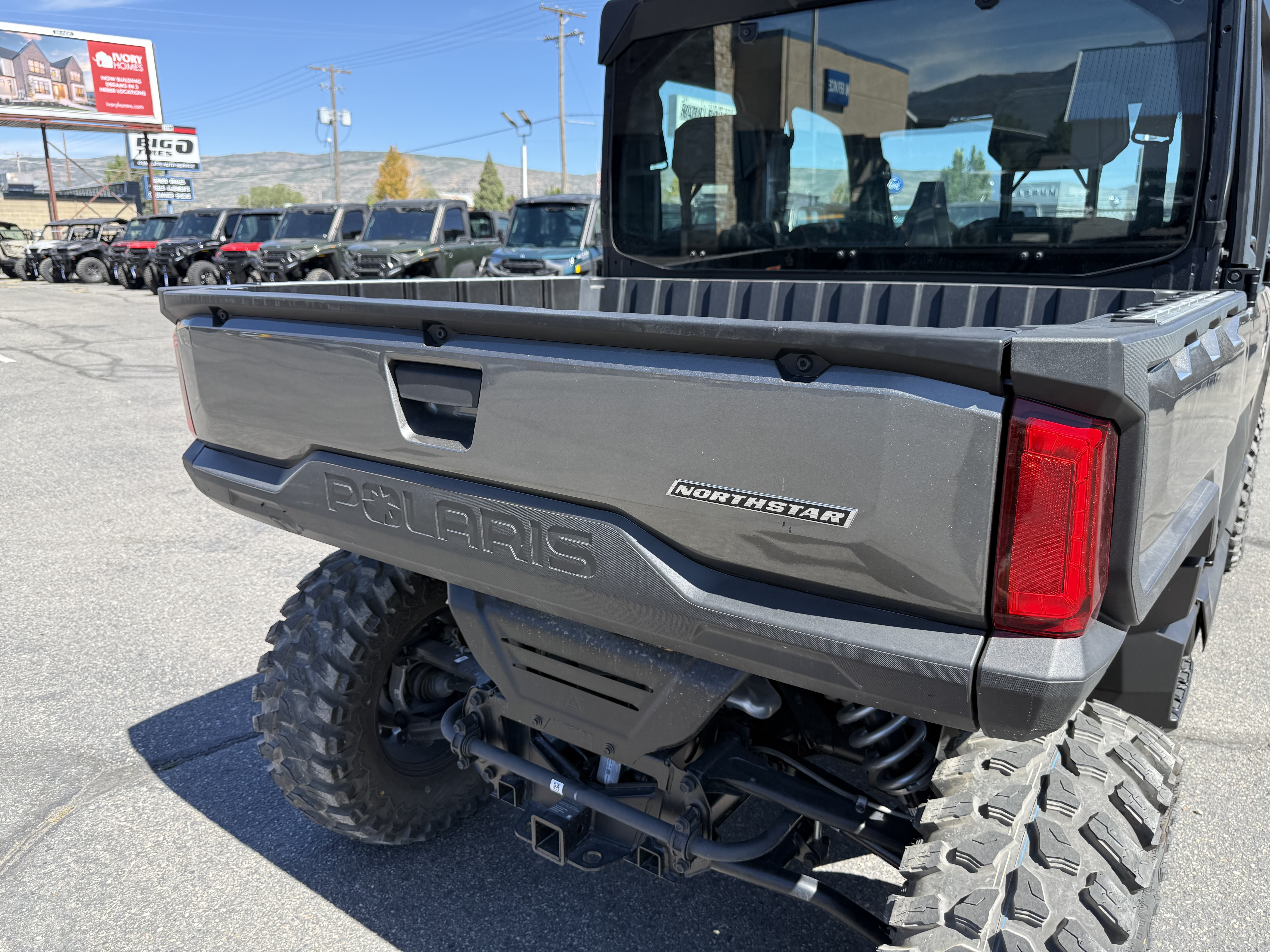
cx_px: 635
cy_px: 476
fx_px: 881
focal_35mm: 24
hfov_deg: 71.6
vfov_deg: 56.8
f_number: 1.78
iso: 100
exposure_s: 1/1292
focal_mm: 6.76
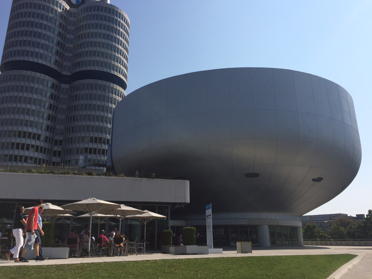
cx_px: 186
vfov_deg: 48.2
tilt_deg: +17.1
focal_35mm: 29
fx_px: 312
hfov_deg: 61.7
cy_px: 140
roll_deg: +1.5
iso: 32
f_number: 2.2
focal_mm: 4.15
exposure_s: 1/3731
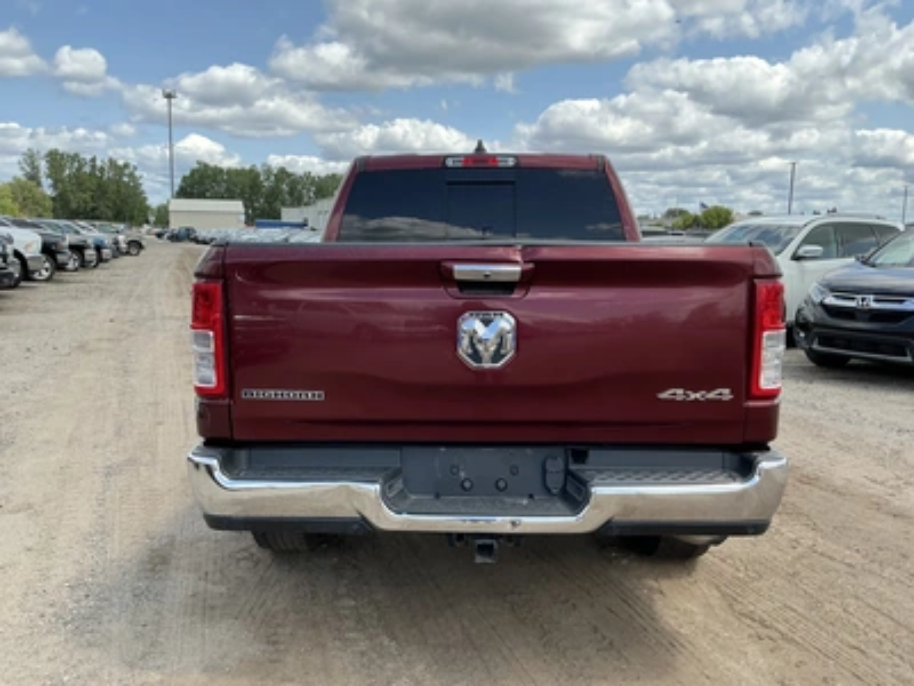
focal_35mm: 28
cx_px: 457
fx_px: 739
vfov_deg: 49.7
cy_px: 343
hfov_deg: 63.4
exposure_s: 1/1015
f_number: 1.8
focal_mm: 3
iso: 25
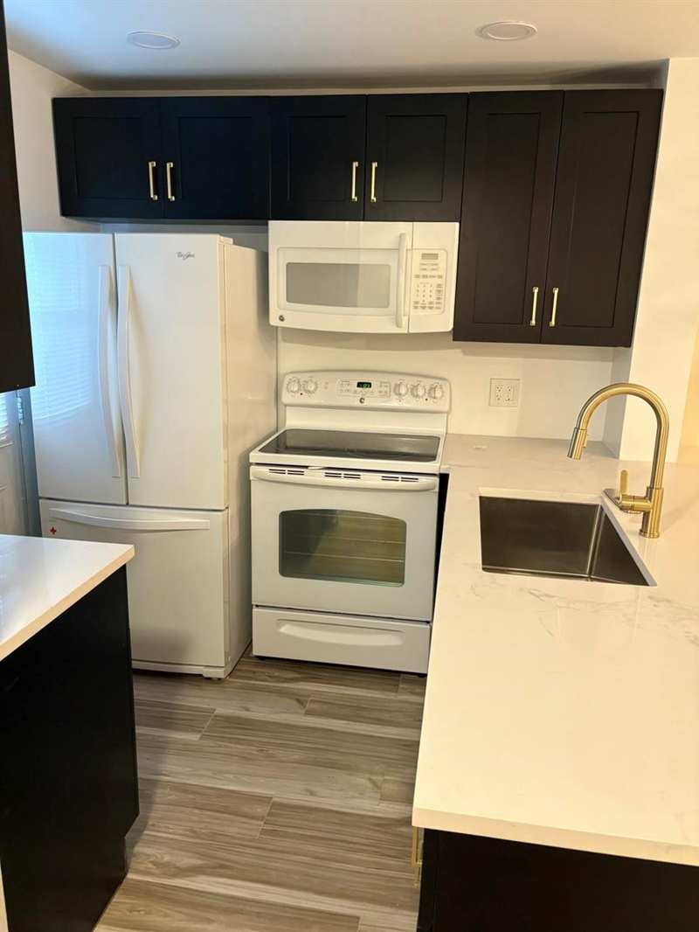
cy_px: 466
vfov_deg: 67.3
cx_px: 350
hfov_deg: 53.1
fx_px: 700
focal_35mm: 26
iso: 250
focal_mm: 5.96
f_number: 1.6
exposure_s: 1/60
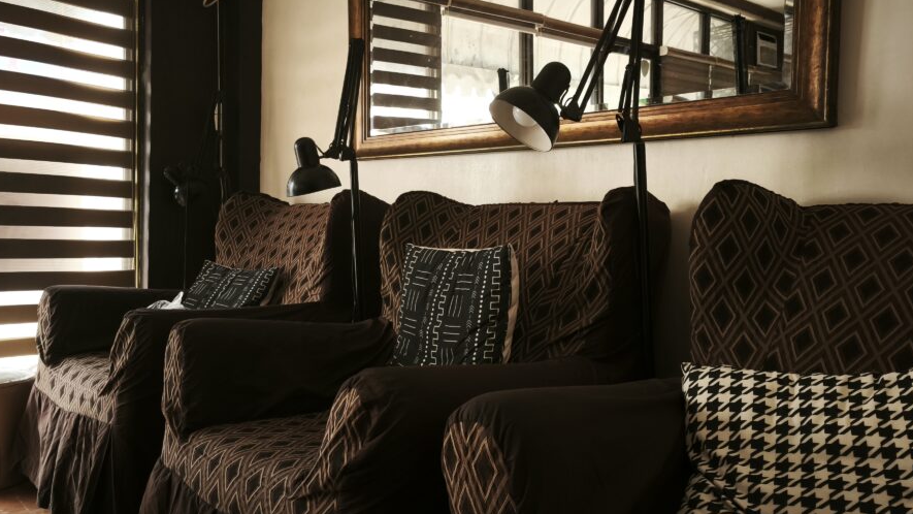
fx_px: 702
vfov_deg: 40.2
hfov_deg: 66.1
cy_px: 237
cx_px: 450
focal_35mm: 29
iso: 400
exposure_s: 1/100
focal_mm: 5.35
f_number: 1.7
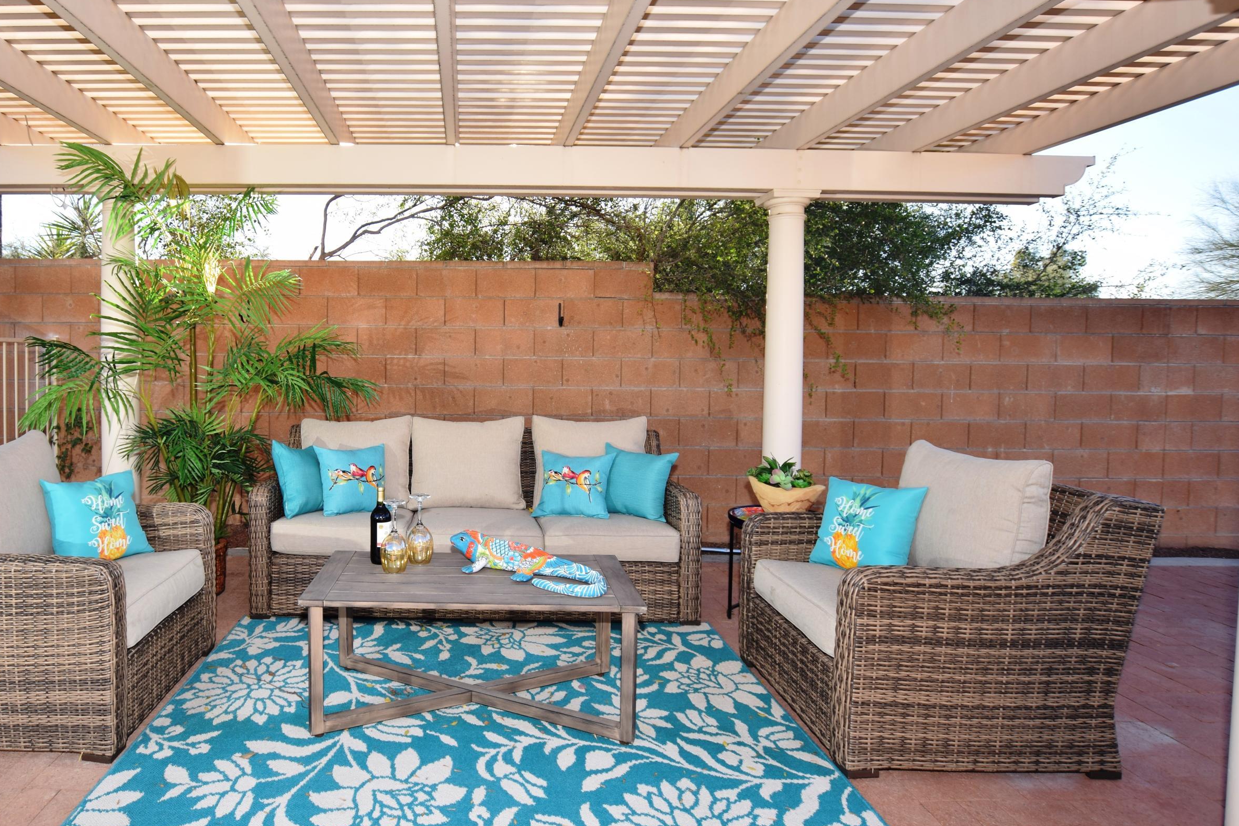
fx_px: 654
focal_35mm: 19
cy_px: 375
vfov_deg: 64.4
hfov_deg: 85.1
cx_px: 460
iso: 100
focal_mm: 10
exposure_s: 1/125
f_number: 5.6
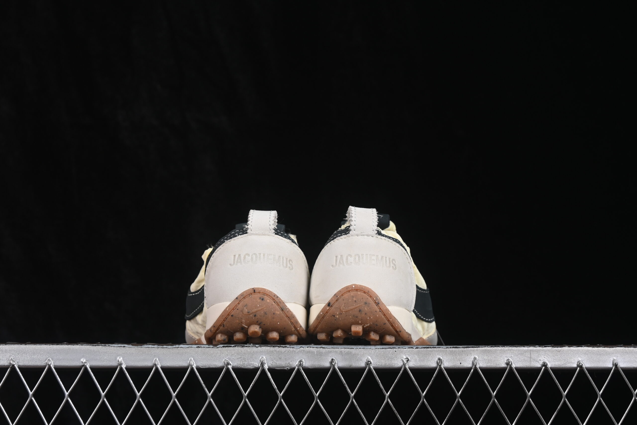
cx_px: 318
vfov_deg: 18.2
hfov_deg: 27.0
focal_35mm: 75
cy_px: 212
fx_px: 1327
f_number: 8
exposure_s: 1/80
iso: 160
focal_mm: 50
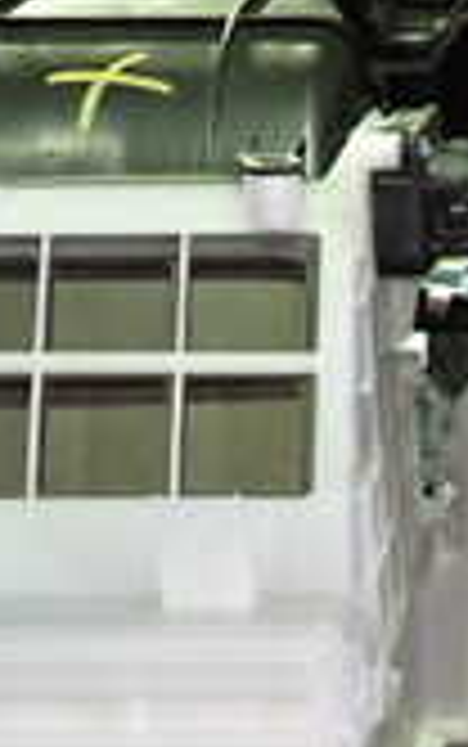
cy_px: 702
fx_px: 1956
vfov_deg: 21.1
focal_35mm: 96
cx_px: 612
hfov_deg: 13.2
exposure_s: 1/30
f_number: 2
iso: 640
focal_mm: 4.5
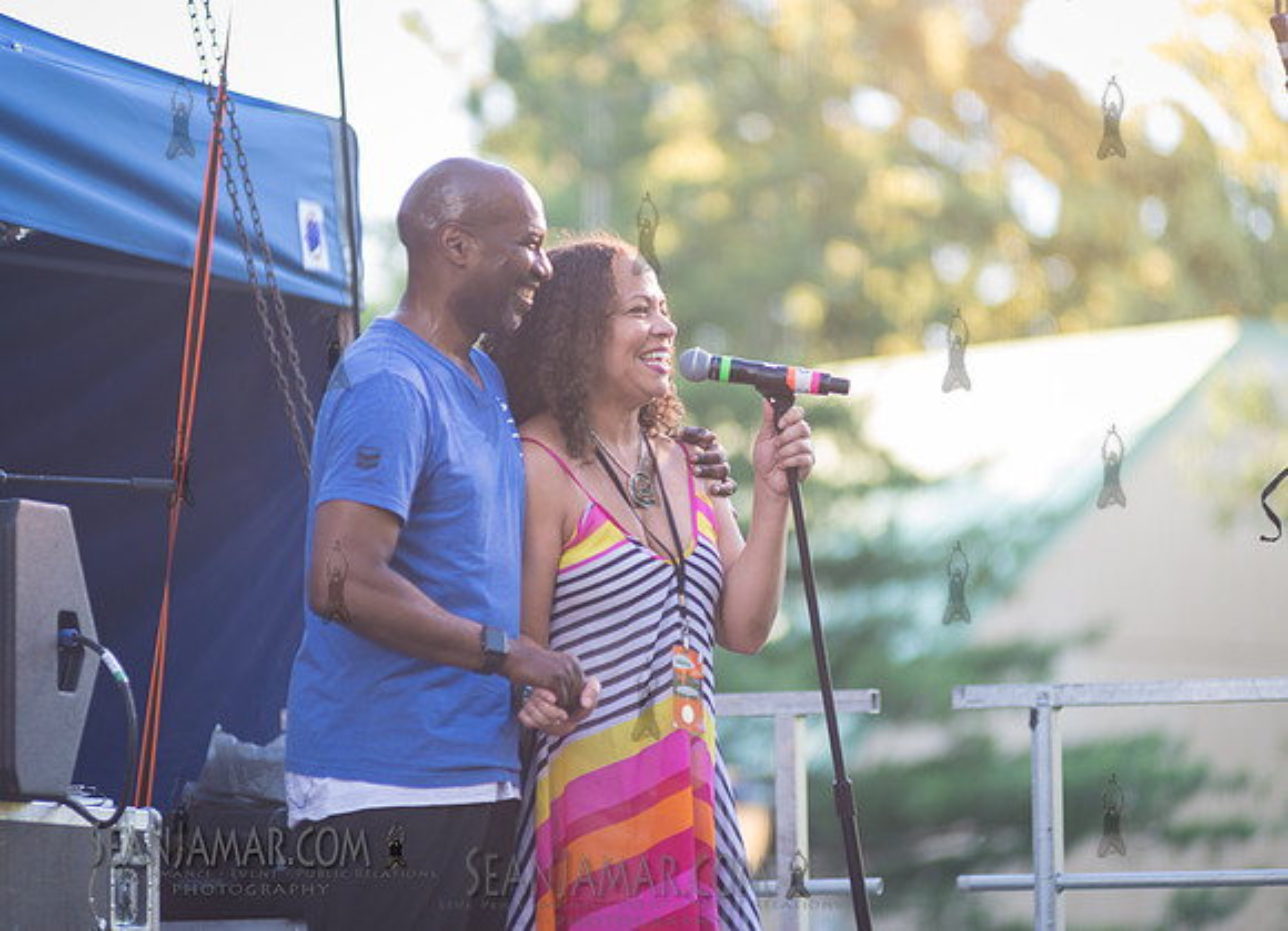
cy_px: 441
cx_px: 555
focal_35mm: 222
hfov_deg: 9.0
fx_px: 8154
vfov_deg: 6.5
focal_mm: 200
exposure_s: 1/125
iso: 400
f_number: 3.2
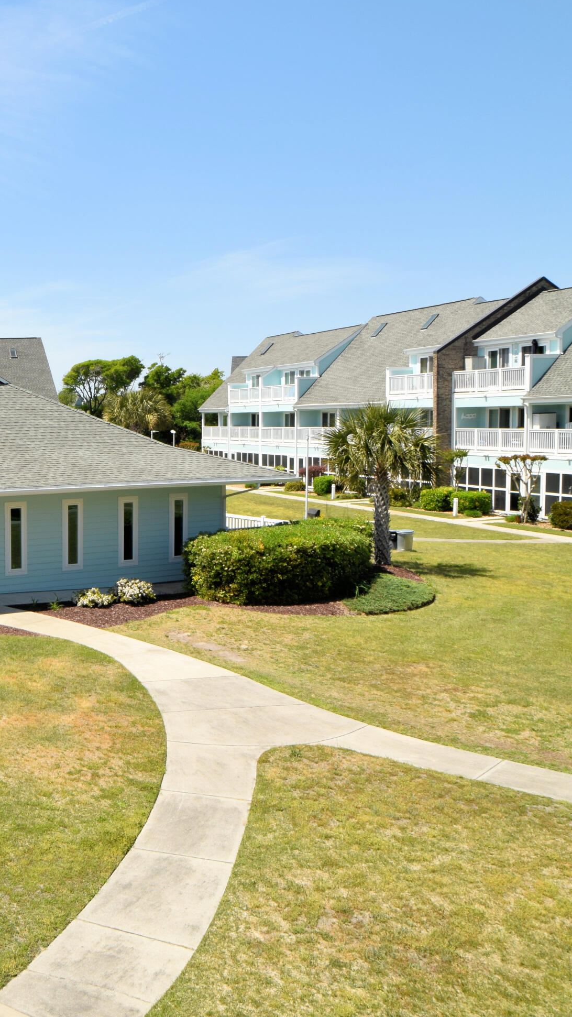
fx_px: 917
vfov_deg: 58.0
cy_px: 501
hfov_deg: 30.5
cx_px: -78
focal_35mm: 34
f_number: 11
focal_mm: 14
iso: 100
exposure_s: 1/200
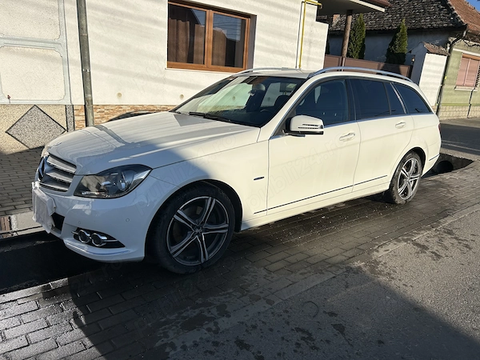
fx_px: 361
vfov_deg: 53.1
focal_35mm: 26
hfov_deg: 67.3
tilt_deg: -15.1
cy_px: 180
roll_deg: -4.1
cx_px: 240
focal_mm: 5.7
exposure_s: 1/7463
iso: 50
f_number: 1.5
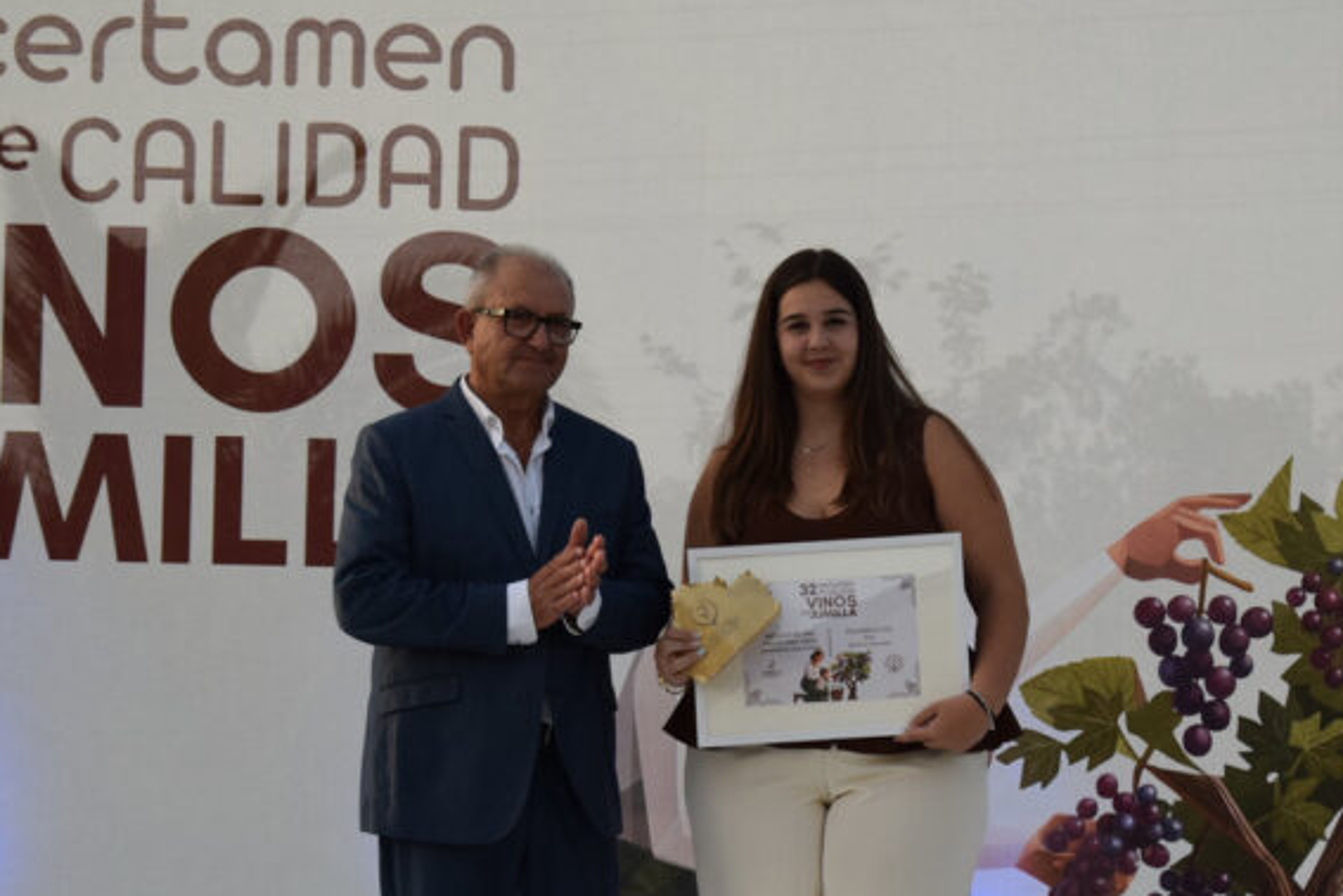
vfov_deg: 9.2
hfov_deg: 13.8
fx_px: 5554
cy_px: 648
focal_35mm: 149
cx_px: 829
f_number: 5.6
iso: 800
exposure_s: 1/640
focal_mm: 55
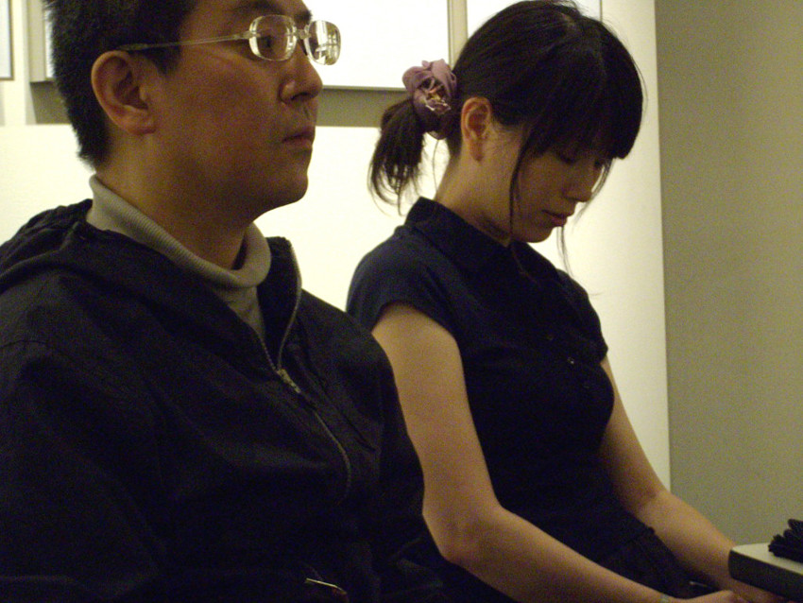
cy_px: 302
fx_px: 2599
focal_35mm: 112
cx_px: 402
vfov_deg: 13.2
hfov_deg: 17.6
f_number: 5.2
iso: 400
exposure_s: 1/15
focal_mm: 18.6
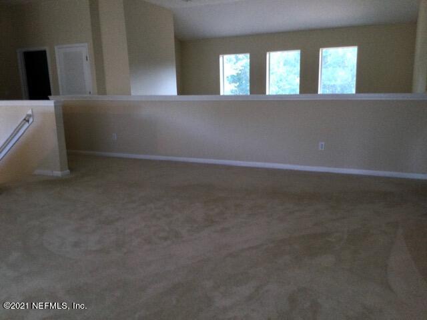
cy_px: 160
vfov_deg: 45.4
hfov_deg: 58.4
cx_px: 214
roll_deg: +0.8
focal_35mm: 31
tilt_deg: -10.8
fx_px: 382
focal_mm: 3.3
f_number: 2.4
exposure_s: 1/30
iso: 50
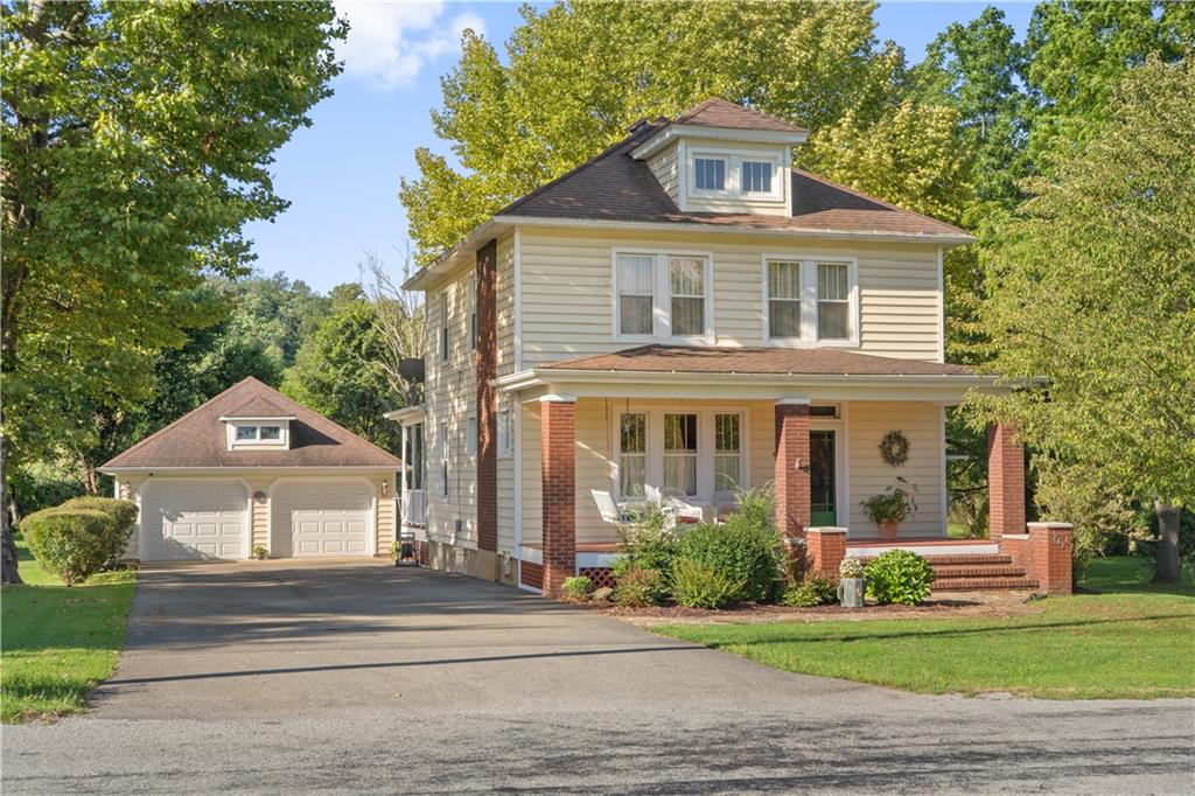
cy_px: 398
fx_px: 1394
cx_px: 598
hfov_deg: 46.4
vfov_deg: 31.9
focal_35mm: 42
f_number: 8
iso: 125
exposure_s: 1/250
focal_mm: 42
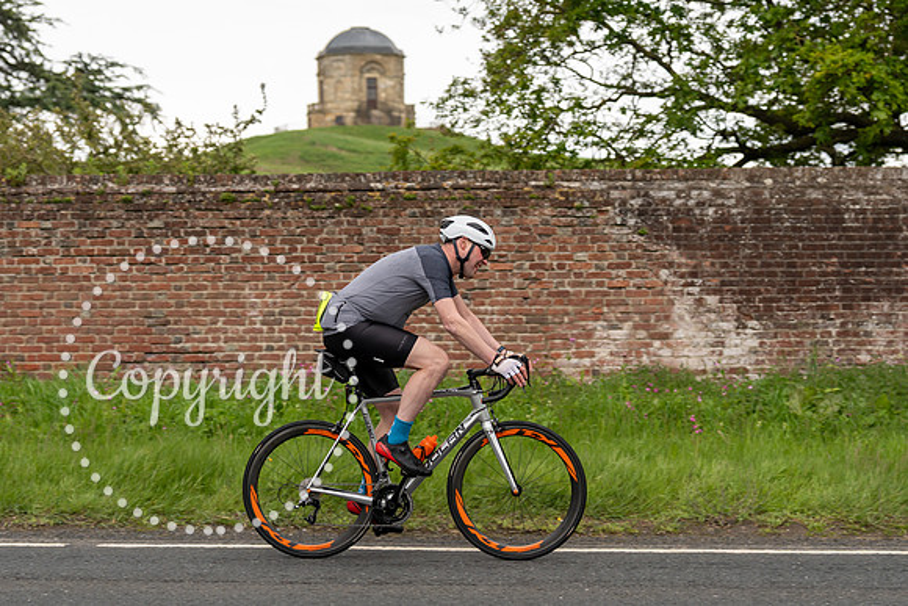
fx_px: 2062
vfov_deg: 16.7
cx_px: 455
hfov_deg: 24.8
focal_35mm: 82
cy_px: 259
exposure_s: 1/1000
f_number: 3.5
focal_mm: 70
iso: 320
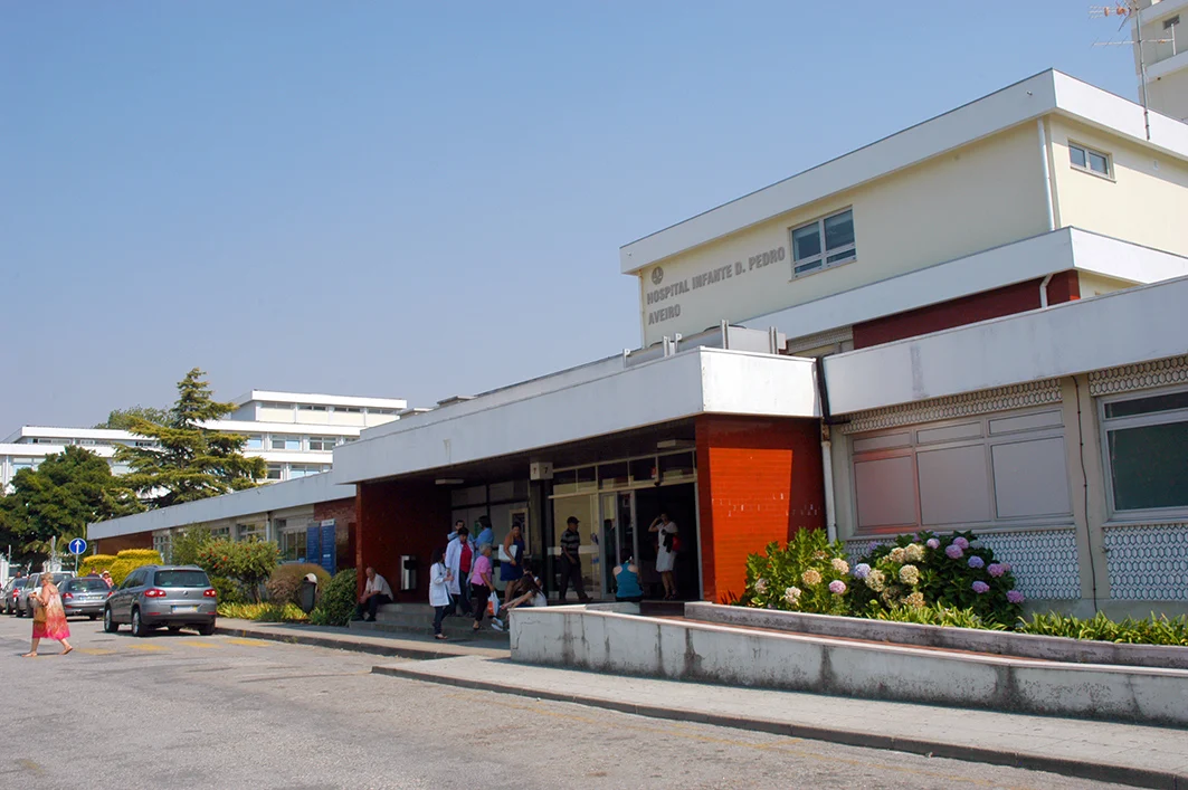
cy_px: 395
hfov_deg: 57.3
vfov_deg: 39.9
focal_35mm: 33
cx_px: 594
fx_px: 1088
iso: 200
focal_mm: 22
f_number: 10
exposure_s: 1/350
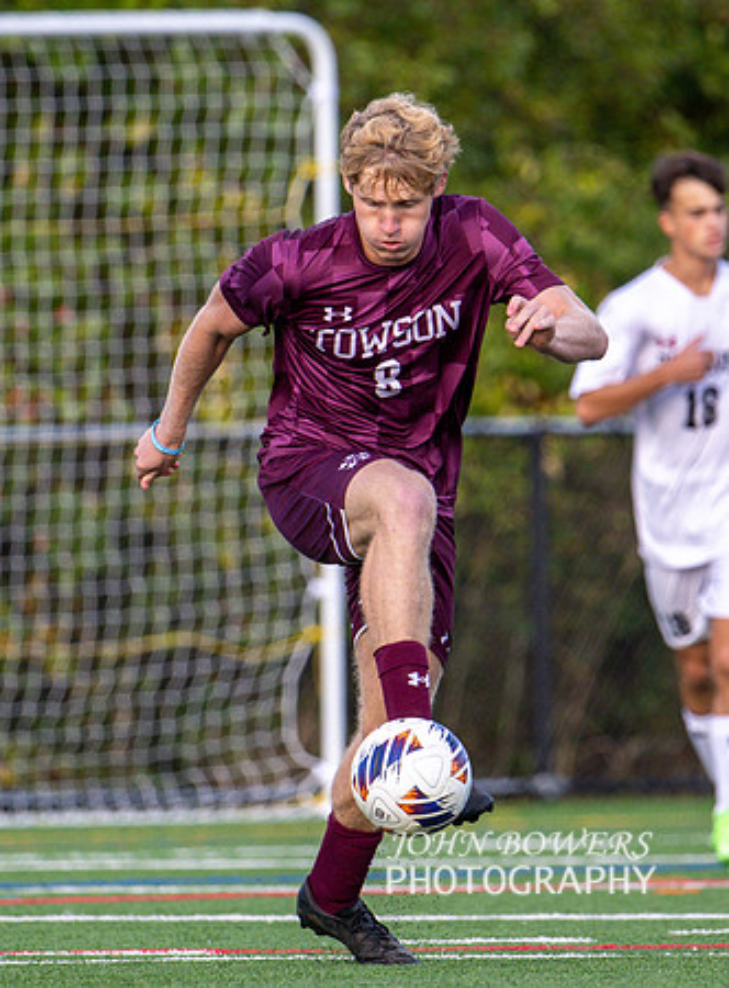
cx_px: 484
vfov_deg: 2.0
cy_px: 451
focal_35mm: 1009
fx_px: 28620
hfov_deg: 1.5
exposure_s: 1/1600
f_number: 4.5
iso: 560
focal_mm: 400
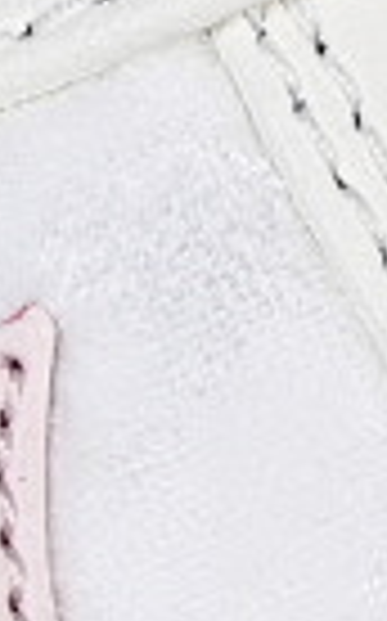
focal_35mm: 598
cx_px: 378
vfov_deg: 3.5
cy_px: 1197
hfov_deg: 2.2
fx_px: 10112
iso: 160
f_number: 7.1
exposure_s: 1/80
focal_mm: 50
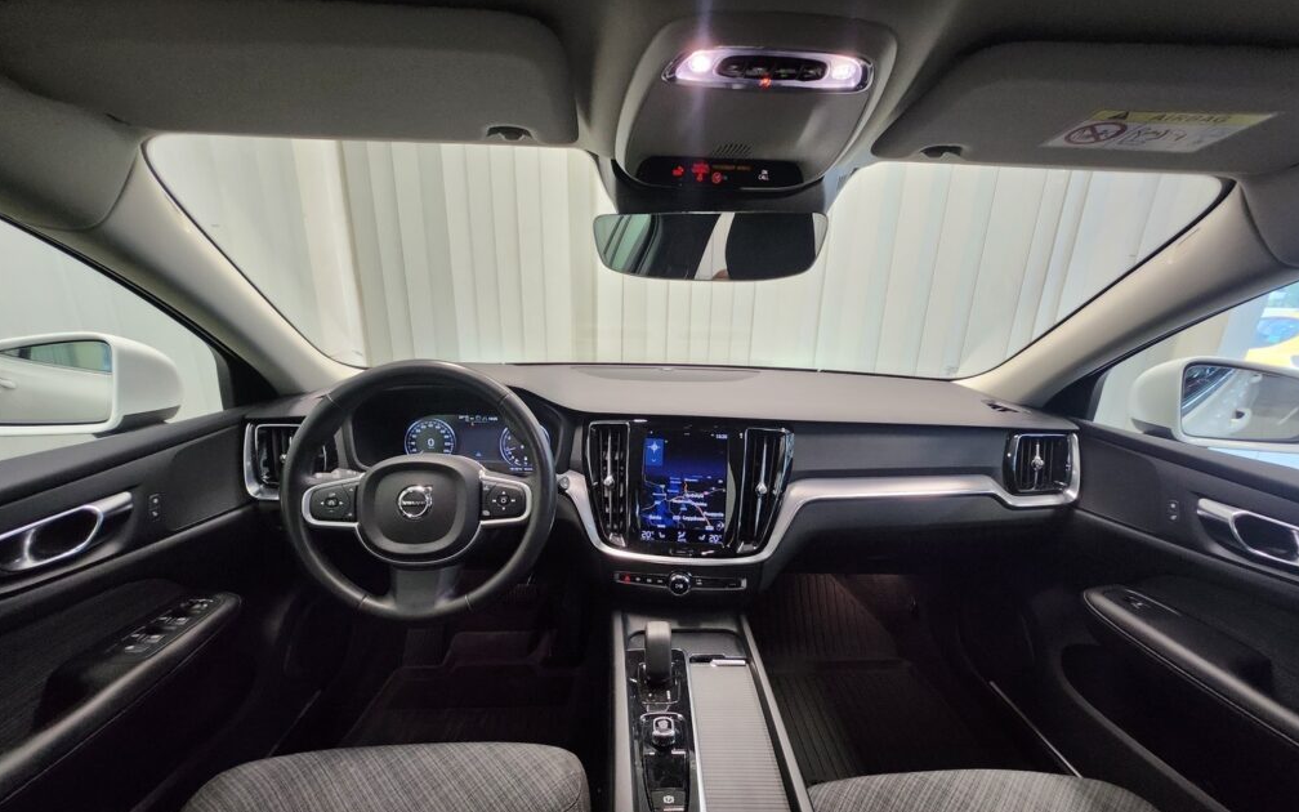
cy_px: 470
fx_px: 496
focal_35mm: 14
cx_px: 651
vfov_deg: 78.1
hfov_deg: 105.3
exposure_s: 1/50
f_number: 2.2
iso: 320
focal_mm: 1.74
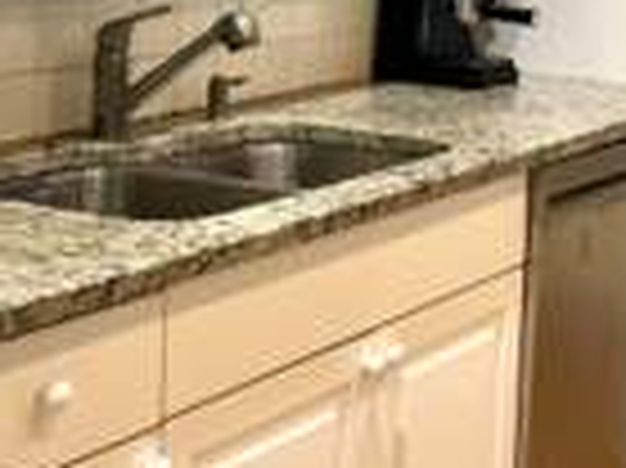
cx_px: 531
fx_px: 1626
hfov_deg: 21.4
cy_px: 2
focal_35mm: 90
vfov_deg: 16.1
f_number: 1.5
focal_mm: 5.7
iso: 80
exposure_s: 1/60
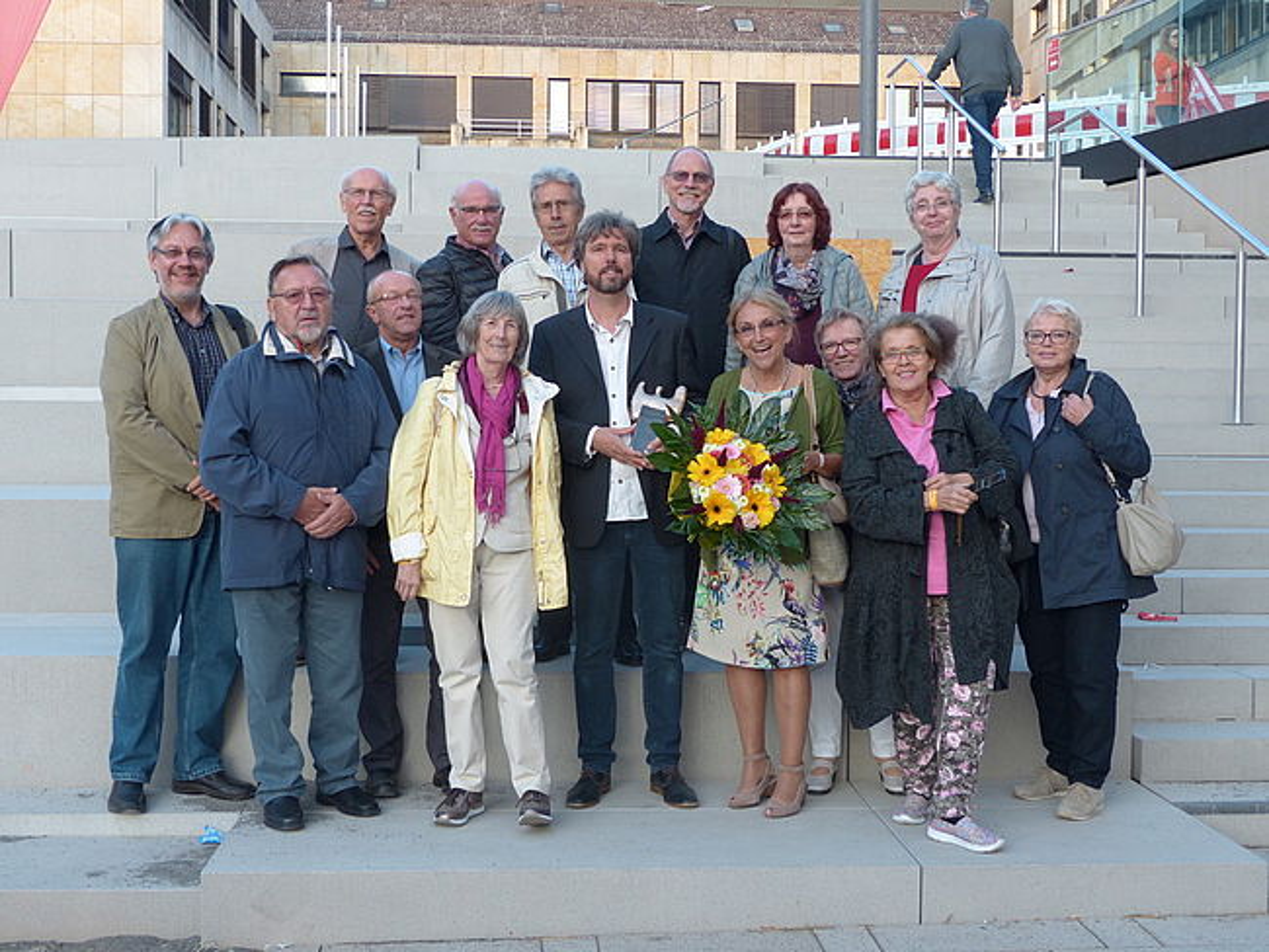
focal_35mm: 45
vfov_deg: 32.2
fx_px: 1650
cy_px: 476
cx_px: 634
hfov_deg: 42.1
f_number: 2.8
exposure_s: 1/80
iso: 100
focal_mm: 8.1
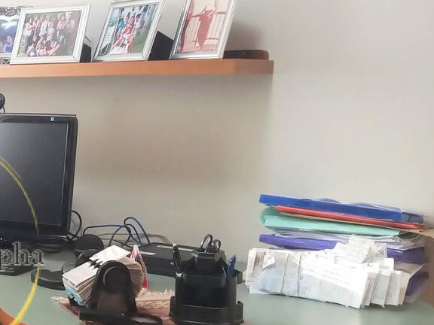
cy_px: 251
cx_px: -79
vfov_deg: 28.6
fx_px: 627
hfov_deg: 32.1
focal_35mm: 50
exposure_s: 1/24
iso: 432
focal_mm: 3.54
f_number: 2
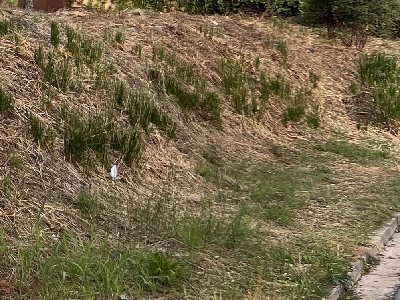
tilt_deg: -2.1
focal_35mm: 105
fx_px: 1214
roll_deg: +3.5
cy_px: -37
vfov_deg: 13.8
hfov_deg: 15.4
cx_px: -373
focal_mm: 5.7
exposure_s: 1/2632
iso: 50
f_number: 1.5
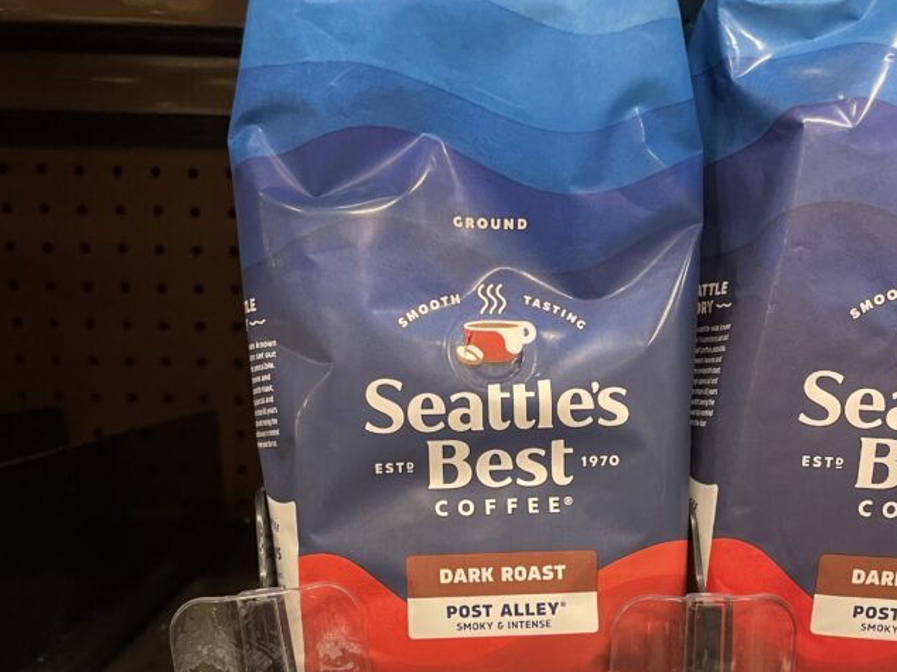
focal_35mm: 42
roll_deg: -0.1
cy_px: 573
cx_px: 461
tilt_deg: -12.7
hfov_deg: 44.8
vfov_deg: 33.0
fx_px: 1088
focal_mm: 4.2
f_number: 1.6
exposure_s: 1/60
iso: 250
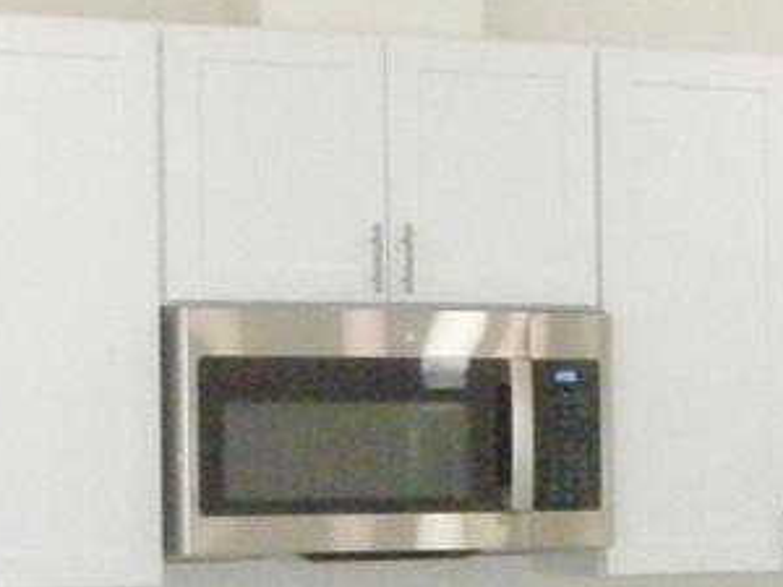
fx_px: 2827
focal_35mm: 125
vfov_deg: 11.7
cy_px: 584
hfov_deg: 15.5
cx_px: 793
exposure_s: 1/80
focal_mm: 4.6
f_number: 5.6
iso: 800
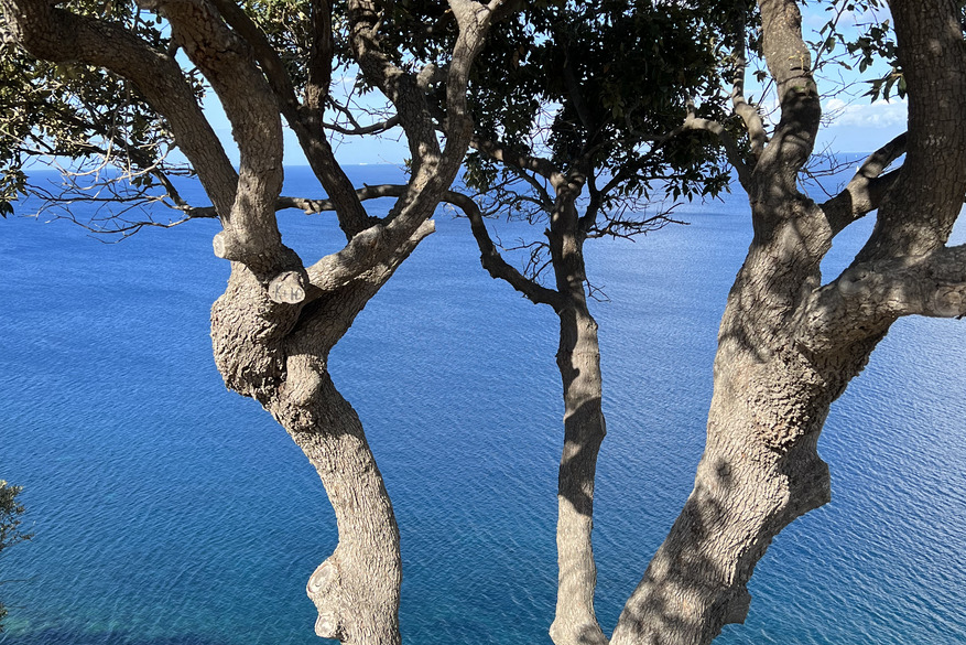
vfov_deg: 36.0
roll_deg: +0.1
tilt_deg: -8.9
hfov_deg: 51.9
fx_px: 993
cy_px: 318
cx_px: 486
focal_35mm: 37
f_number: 1.5
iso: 50
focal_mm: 5.7
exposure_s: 1/1669
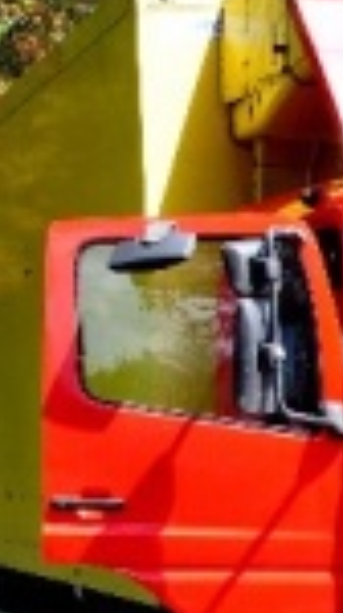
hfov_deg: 10.5
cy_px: 204
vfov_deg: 18.6
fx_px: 1866
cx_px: 74
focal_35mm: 115
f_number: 14
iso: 400
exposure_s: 1/60
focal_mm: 22
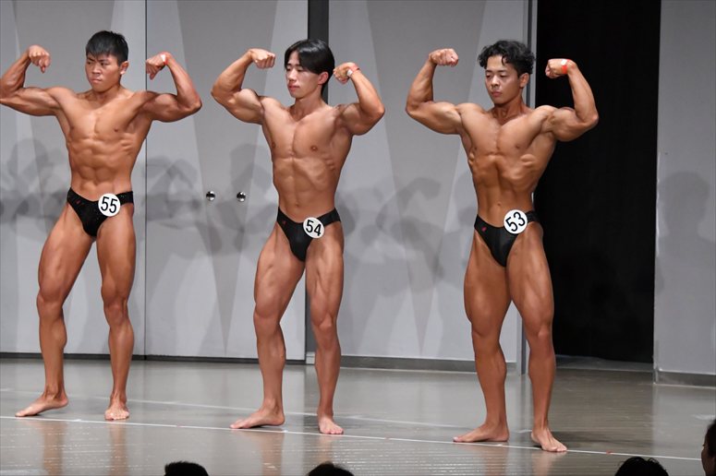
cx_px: 358
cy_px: 238
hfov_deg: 10.2
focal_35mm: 202
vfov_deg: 6.8
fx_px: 4016
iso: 6400
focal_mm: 135
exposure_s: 1/400
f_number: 5.6
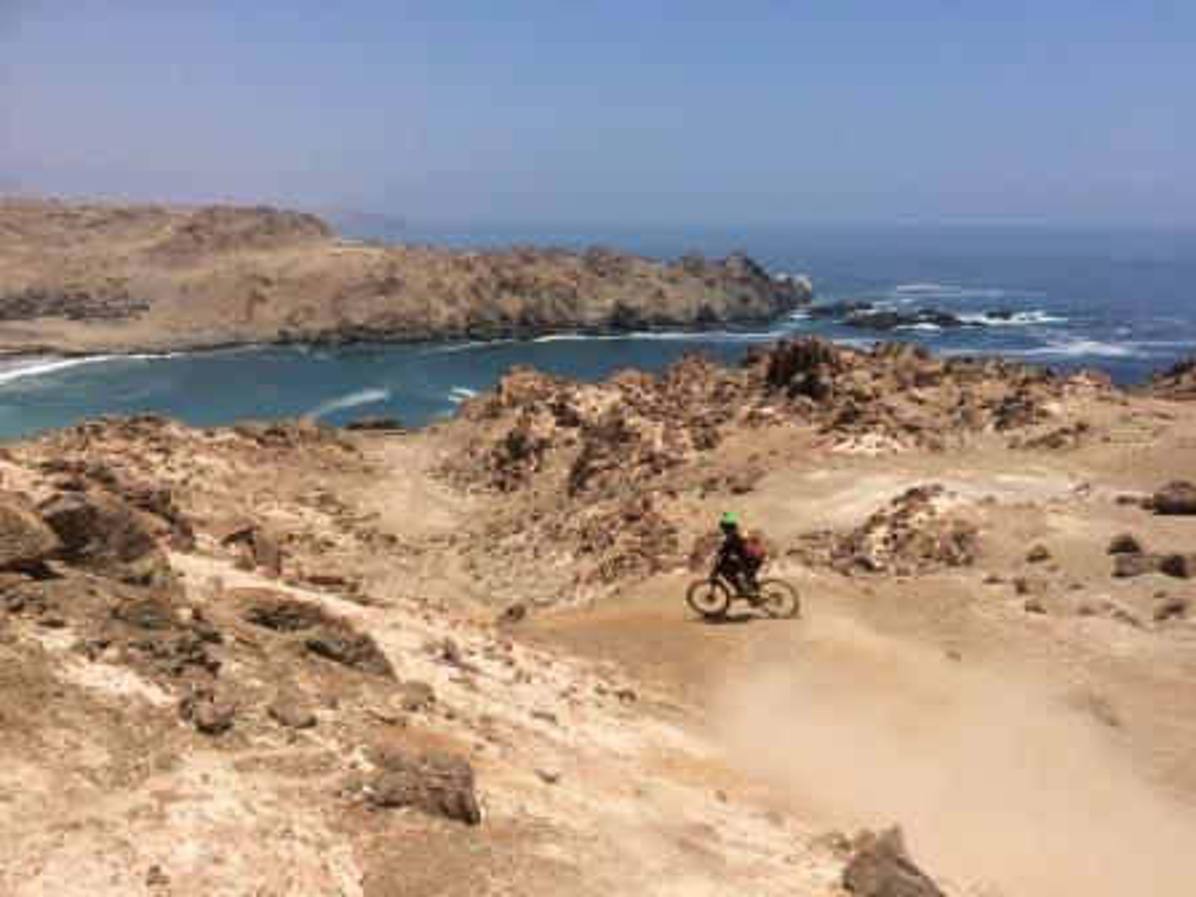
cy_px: 448
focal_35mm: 29
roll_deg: -0.8
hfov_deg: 61.7
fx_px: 1002
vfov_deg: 48.2
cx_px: 598
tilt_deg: -13.4
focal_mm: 4.15
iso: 32
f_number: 2.2
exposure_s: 1/3731
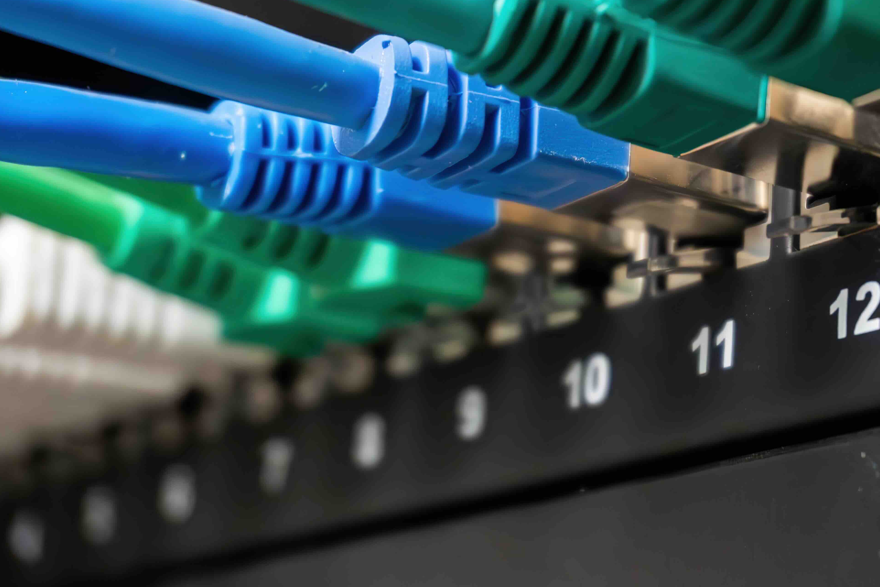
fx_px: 2860
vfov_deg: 11.7
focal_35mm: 117
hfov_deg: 17.4
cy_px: 136
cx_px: 662
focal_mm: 50
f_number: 5.6
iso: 6400
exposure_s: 1/125
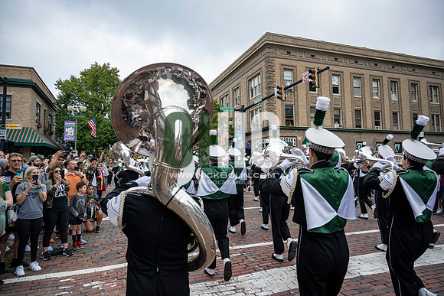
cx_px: 222
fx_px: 296
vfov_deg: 53.2
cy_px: 148
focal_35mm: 24
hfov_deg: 73.7
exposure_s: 1/1600
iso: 500
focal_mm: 24
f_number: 4
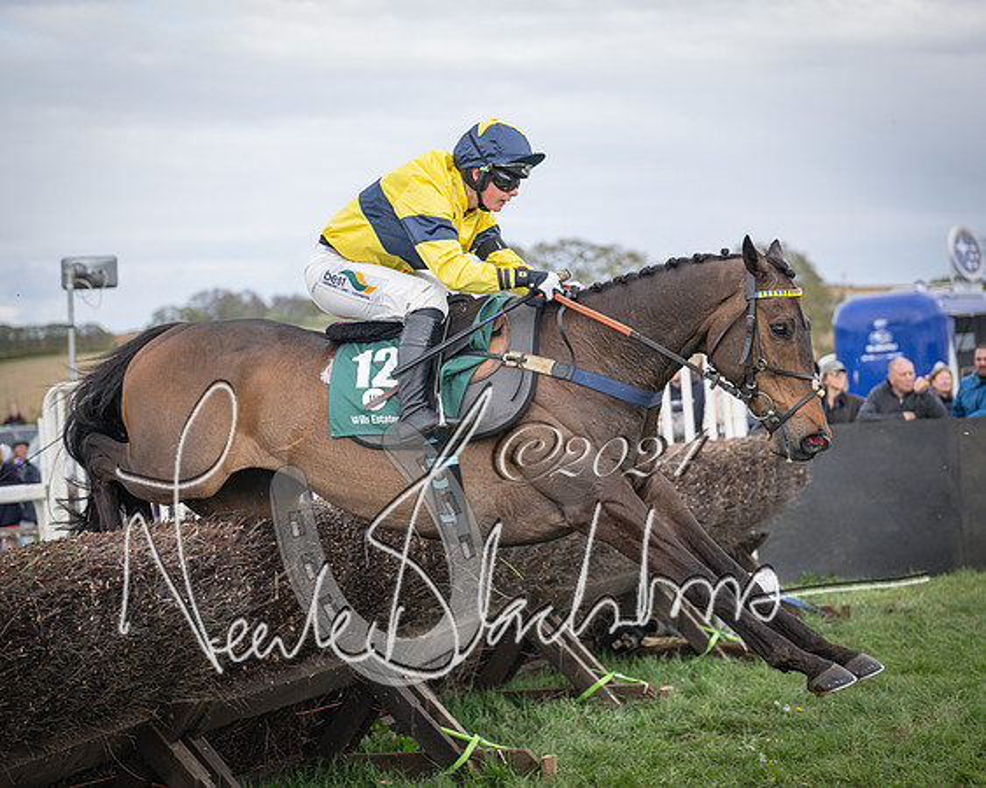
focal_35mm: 80
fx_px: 2339
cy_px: 394
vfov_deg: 19.1
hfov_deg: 23.8
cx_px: 455
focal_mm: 70
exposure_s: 1/2000
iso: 400
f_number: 2.8
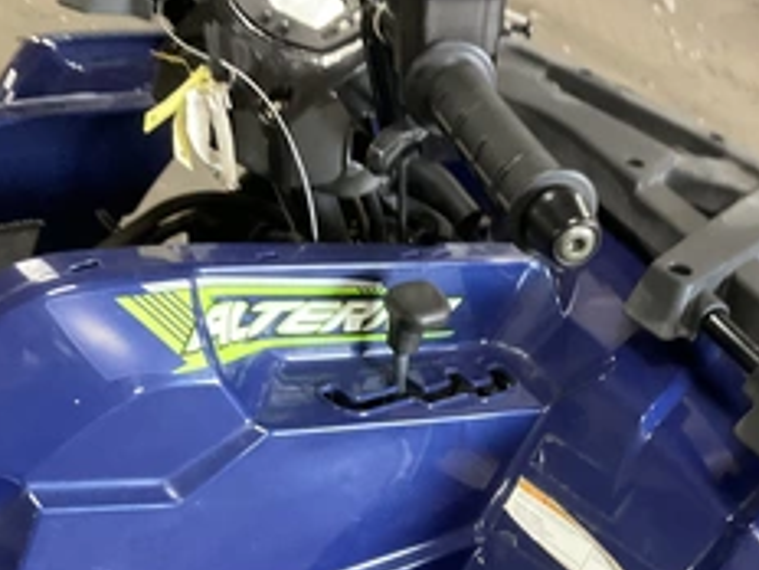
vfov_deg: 28.7
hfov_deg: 37.5
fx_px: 1096
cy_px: 426
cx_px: 537
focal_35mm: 50
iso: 200
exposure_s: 1/40
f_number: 1.8
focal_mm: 3
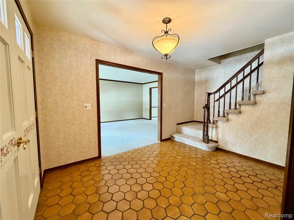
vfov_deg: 85.7
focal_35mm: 14
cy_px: 110
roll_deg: +0.3
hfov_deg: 102.1
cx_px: 147
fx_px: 119
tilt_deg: -4.7
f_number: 2.2
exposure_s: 1/60
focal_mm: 2.22
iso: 400
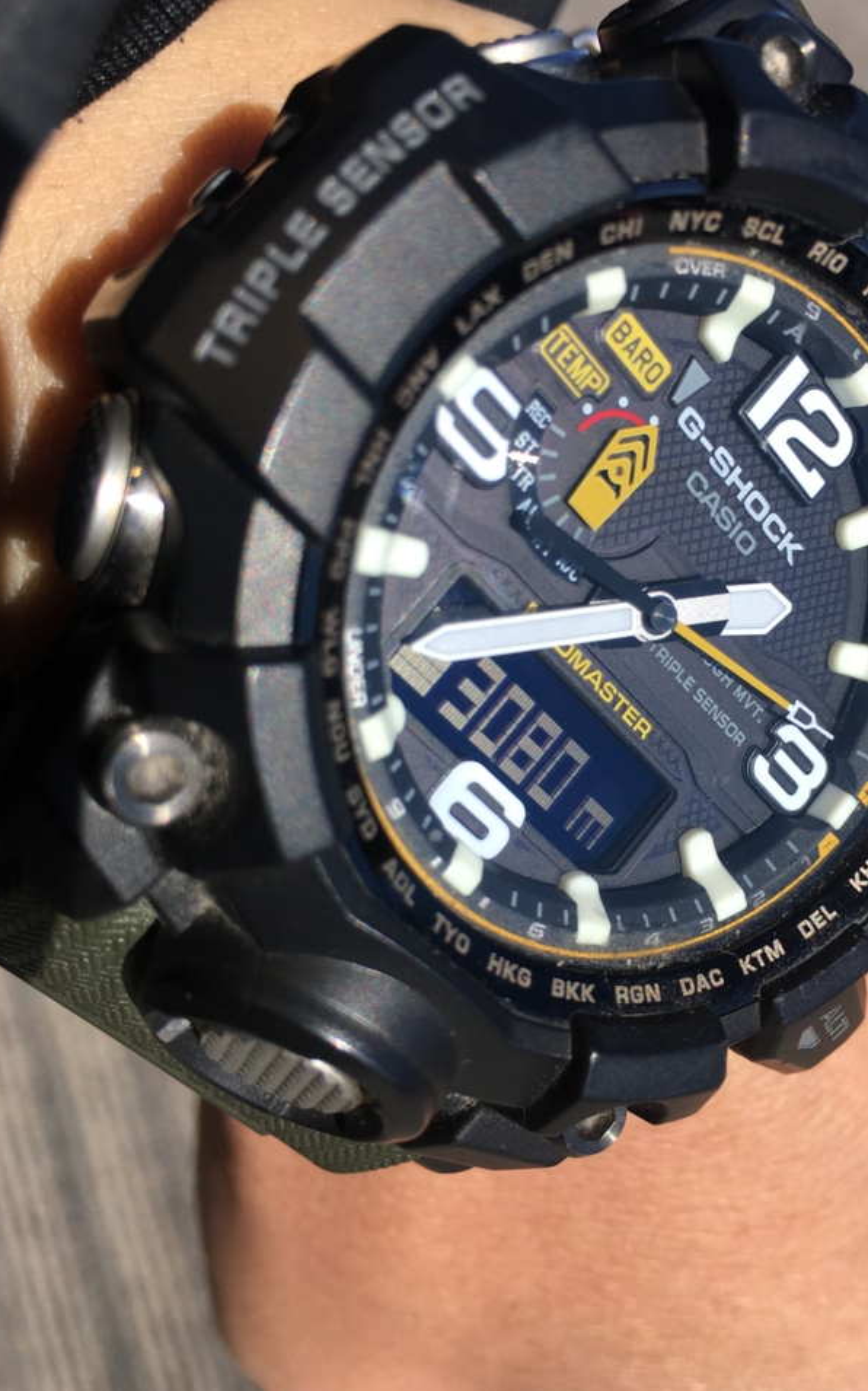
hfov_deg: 38.2
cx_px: 520
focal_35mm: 33
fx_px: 1249
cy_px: 688
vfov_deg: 58.1
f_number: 2.2
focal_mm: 4.15
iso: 25
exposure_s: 1/1923
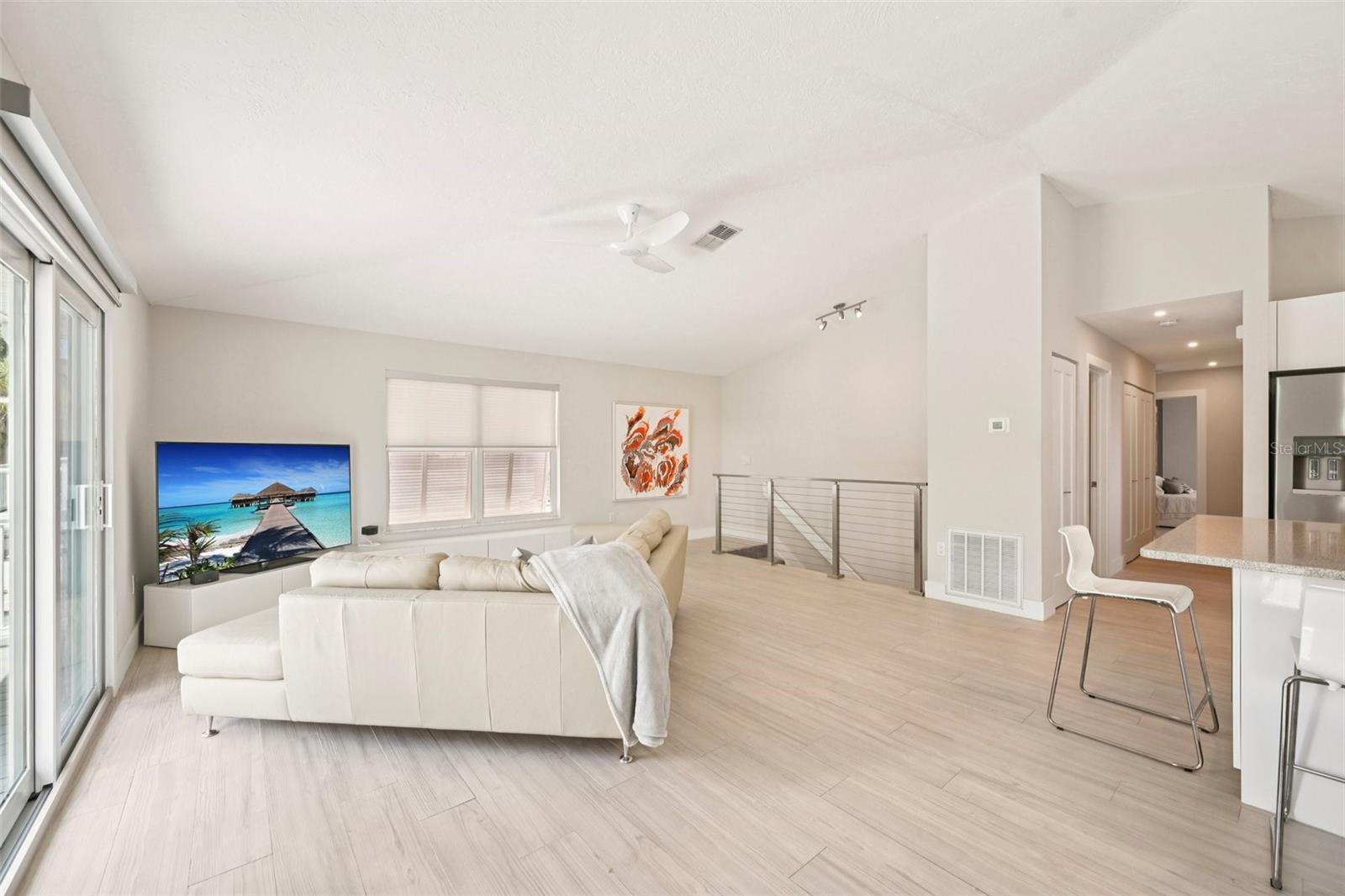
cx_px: 672
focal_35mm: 14
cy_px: 448
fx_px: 523
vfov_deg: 81.2
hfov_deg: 104.3
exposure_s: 1/60
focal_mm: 14
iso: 400
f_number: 8
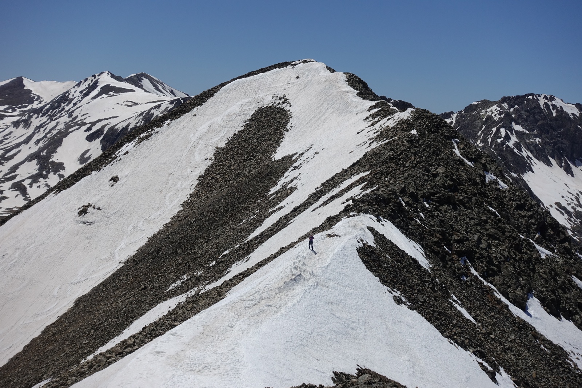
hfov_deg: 28.8
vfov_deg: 19.4
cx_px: 291
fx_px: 1131
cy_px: 194
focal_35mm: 70
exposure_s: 1/200
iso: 125
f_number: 5.6
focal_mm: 25.7
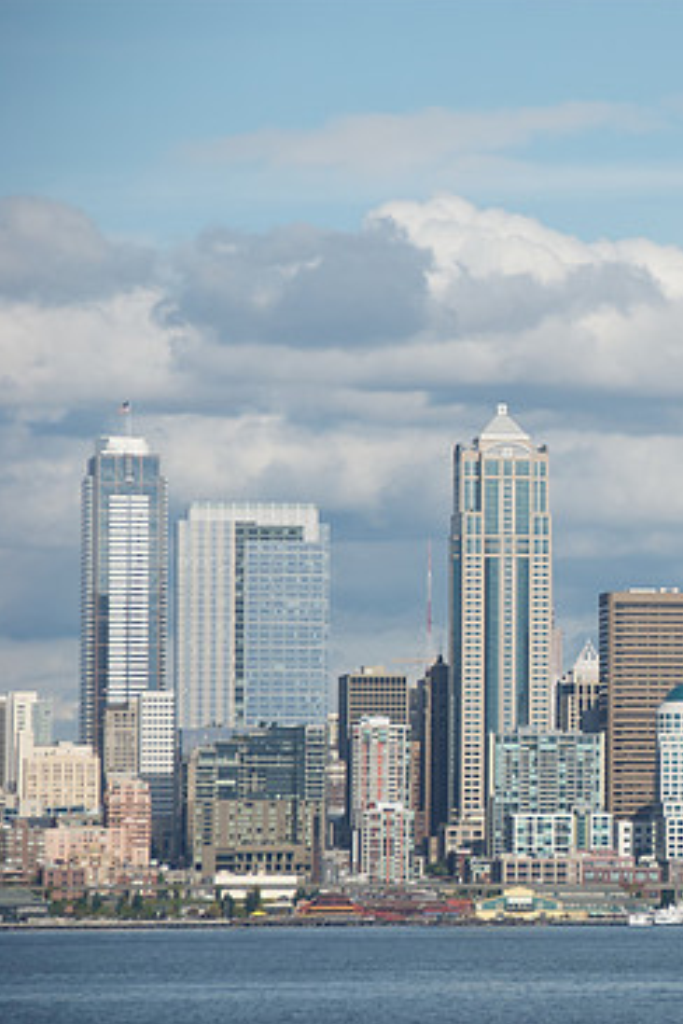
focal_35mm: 250
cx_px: 801
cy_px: 537
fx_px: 7108
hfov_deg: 5.5
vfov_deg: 8.2
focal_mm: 105
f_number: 5.6
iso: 100
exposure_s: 1/500
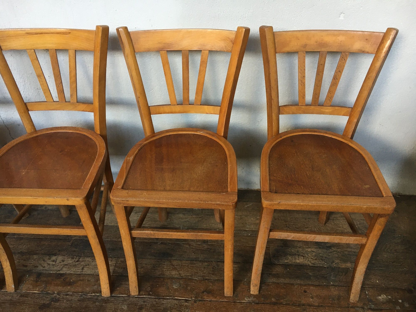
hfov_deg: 61.7
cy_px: 156
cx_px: 208
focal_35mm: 29
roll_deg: +0.5
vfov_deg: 48.2
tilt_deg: -37.4
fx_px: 349
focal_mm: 4.15
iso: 50
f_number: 2.2
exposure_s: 1/33
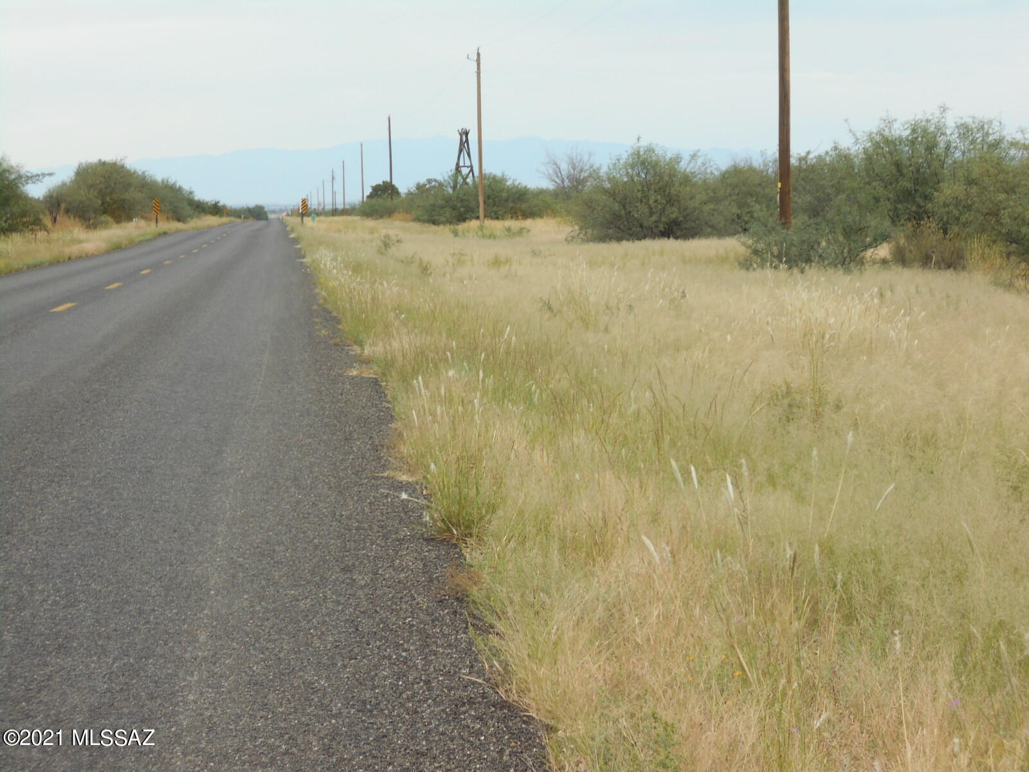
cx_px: 514
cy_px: 386
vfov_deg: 15.1
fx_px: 2913
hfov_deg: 20.0
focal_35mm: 98
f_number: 5.5
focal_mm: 17.6
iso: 80
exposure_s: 1/100
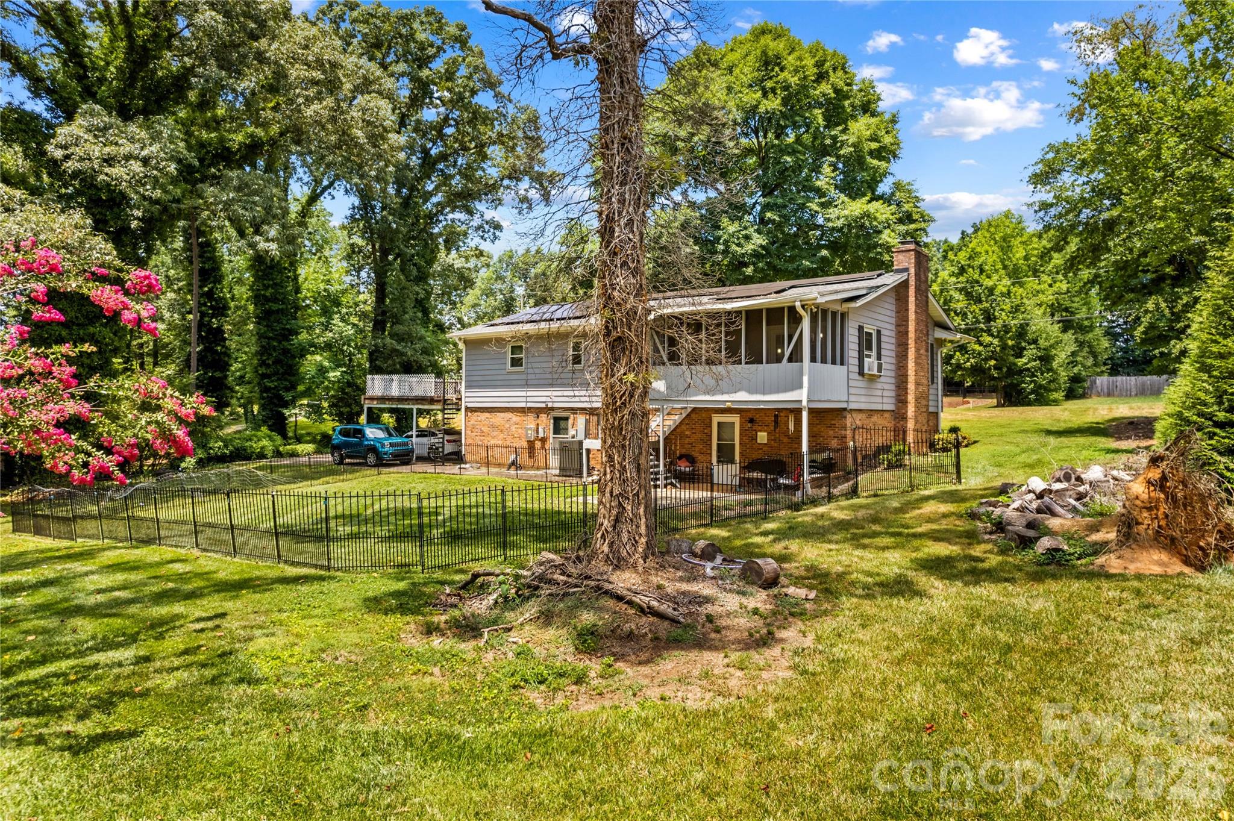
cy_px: 410
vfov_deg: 57.2
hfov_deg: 78.6
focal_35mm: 22
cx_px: 617
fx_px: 754
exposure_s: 1/640
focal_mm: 8.38
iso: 100
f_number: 2.8
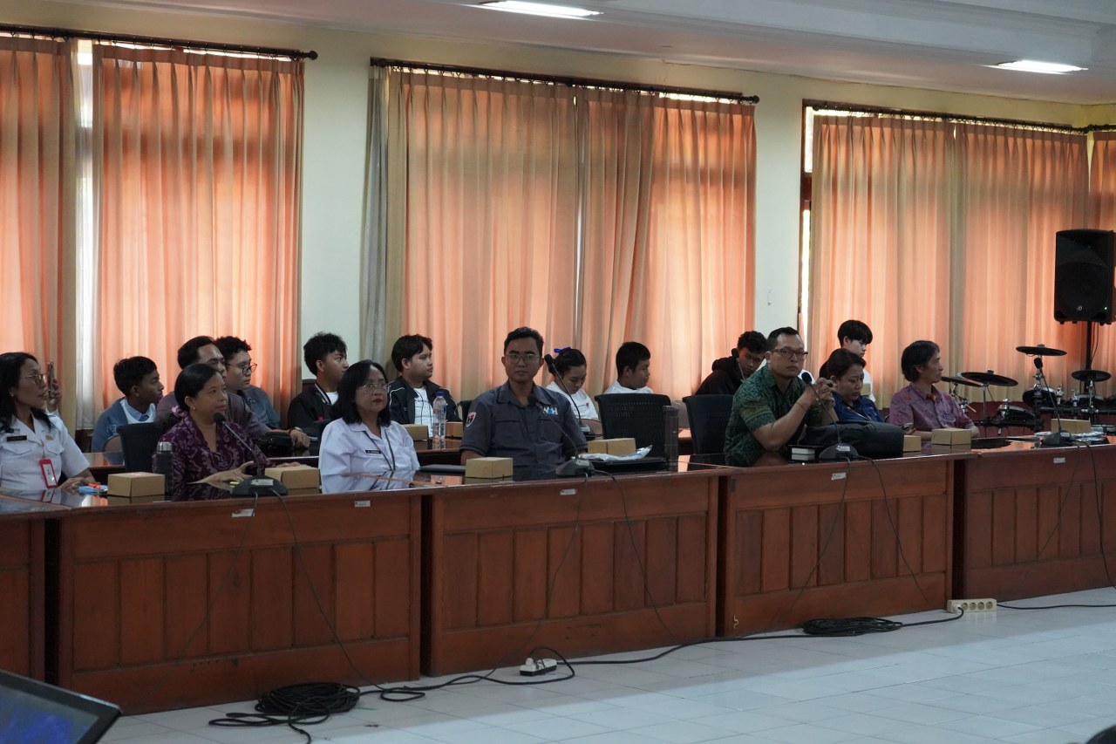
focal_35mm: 70
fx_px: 2170
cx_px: 558
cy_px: 372
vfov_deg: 19.5
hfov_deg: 28.8
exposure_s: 1/160
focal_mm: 70
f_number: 5.6
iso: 10000
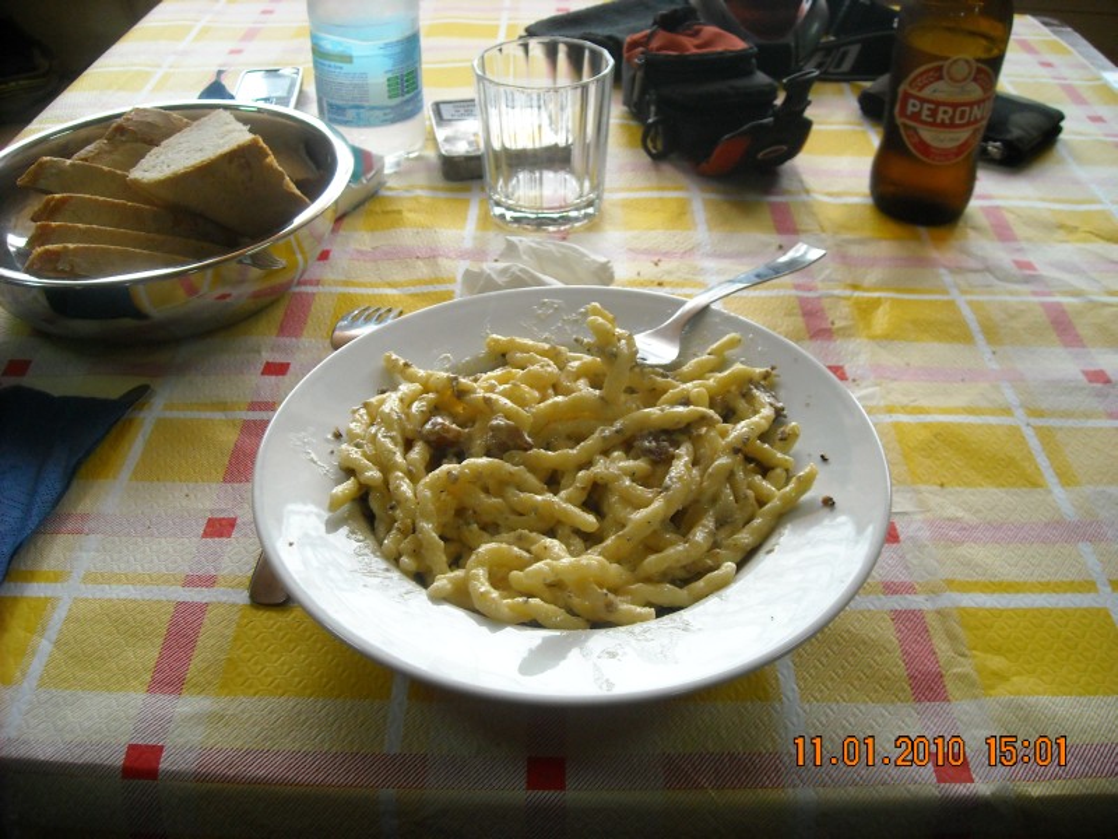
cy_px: 420
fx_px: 1130
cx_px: 559
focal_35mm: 35
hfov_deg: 52.6
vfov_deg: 40.7
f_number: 2.8
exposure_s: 1/60
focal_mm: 5.7
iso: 282
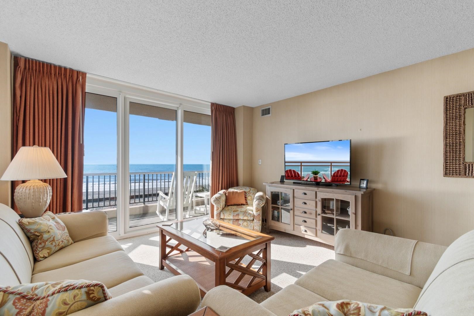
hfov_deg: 100.4
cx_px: 237
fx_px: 197
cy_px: 158
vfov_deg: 77.3
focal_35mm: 15
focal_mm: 10
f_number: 4.5
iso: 100
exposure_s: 1/30
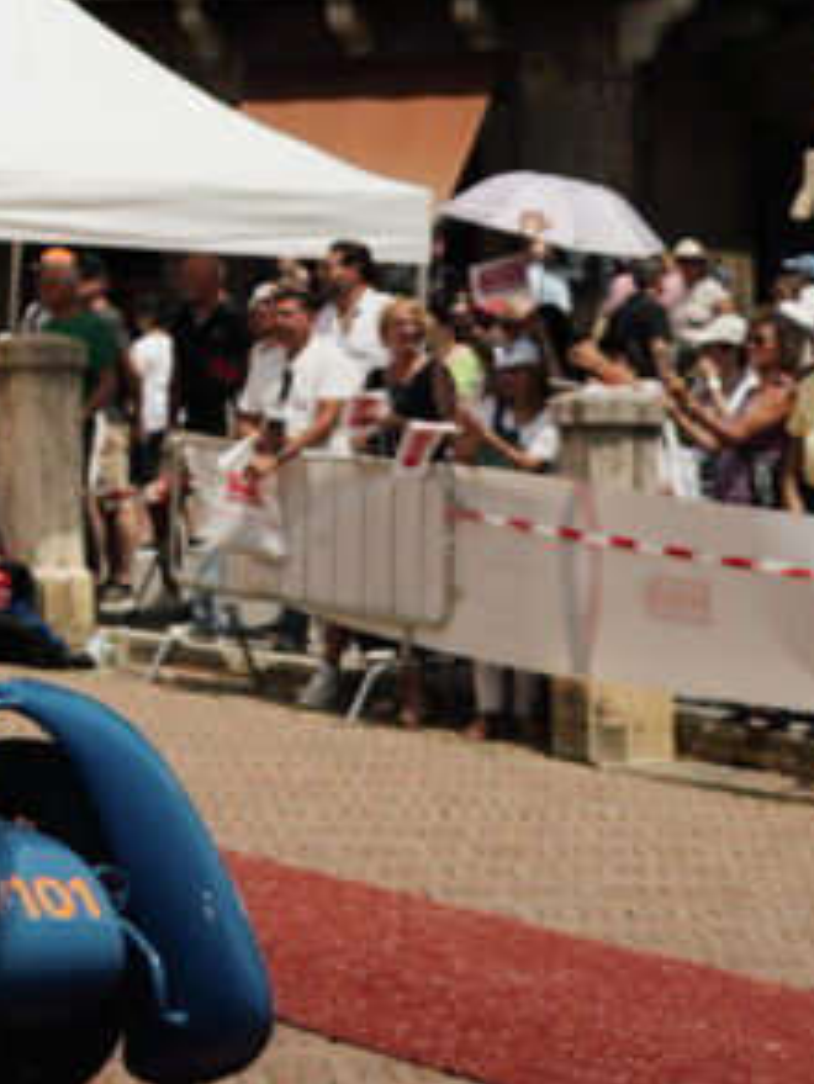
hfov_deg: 9.2
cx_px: -453
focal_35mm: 156
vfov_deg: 12.5
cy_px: -22
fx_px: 4888
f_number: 4
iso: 100
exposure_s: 1/640
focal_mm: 34
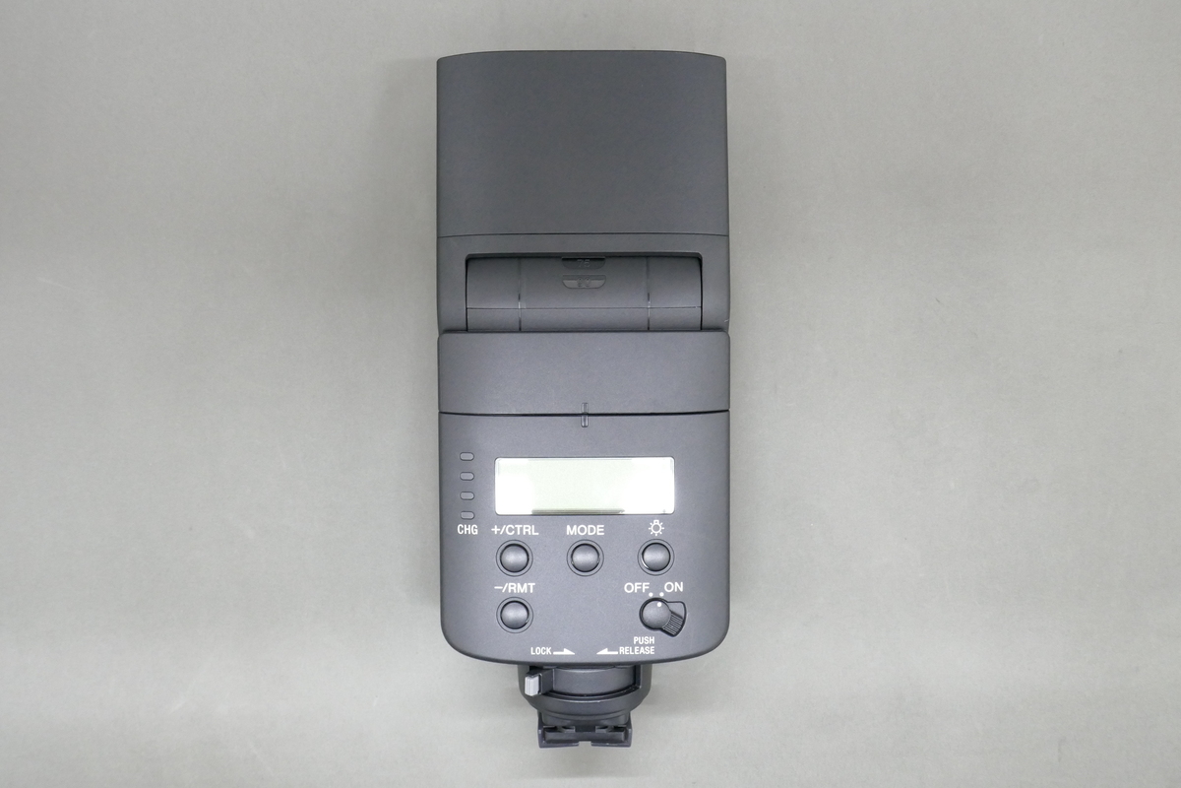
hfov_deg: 55.8
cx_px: 590
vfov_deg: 38.9
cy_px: 394
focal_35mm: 34
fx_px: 1115
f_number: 5.6
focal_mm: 12.3
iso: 1600
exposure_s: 1/20
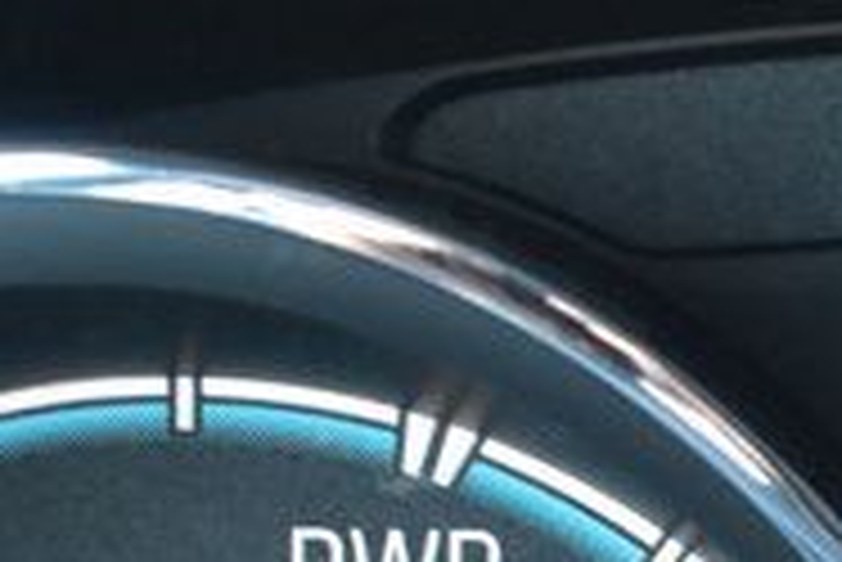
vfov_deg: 6.1
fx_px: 5190
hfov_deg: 8.8
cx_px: 1643
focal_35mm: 222
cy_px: 917
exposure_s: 1/15
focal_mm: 27
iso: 1600
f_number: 6.3
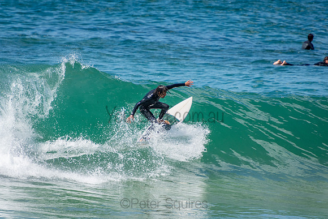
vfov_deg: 2.3
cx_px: 164
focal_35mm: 600
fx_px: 5468
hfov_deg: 3.4
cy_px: 110
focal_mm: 400
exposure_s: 1/2000
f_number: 5.6
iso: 450
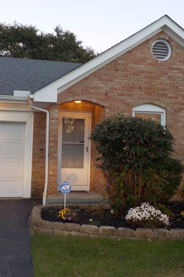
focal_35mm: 42
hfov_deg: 31.9
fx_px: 322
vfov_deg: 46.4
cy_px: 139
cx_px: 89
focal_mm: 4.1
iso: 280
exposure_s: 1/30
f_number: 3.3
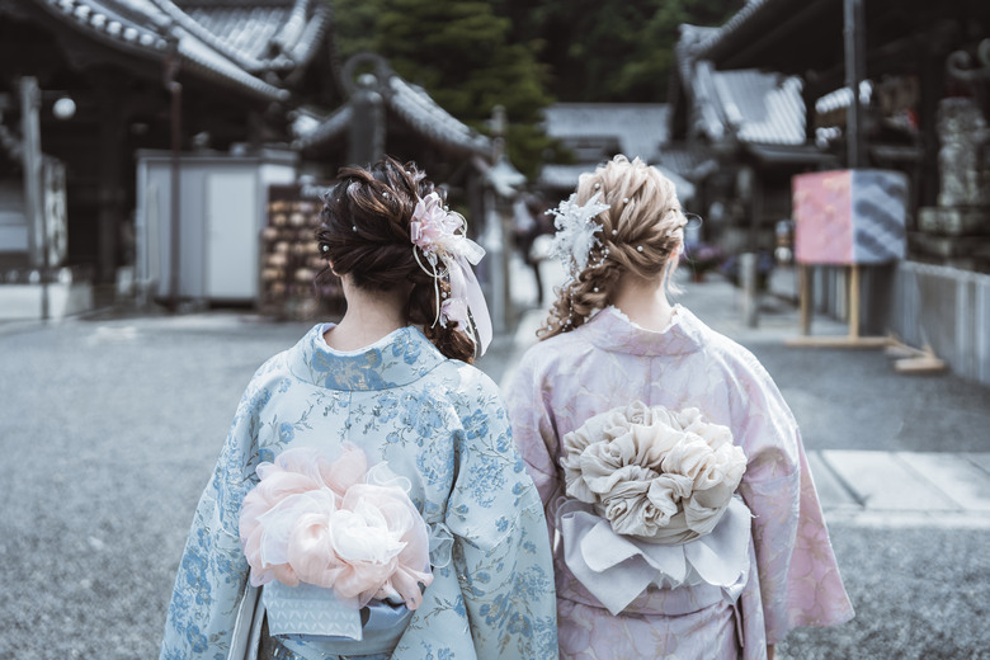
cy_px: 330
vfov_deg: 37.9
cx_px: 495
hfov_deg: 54.4
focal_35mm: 35
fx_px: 962
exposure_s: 1/3200
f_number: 1.6
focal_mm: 35
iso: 64
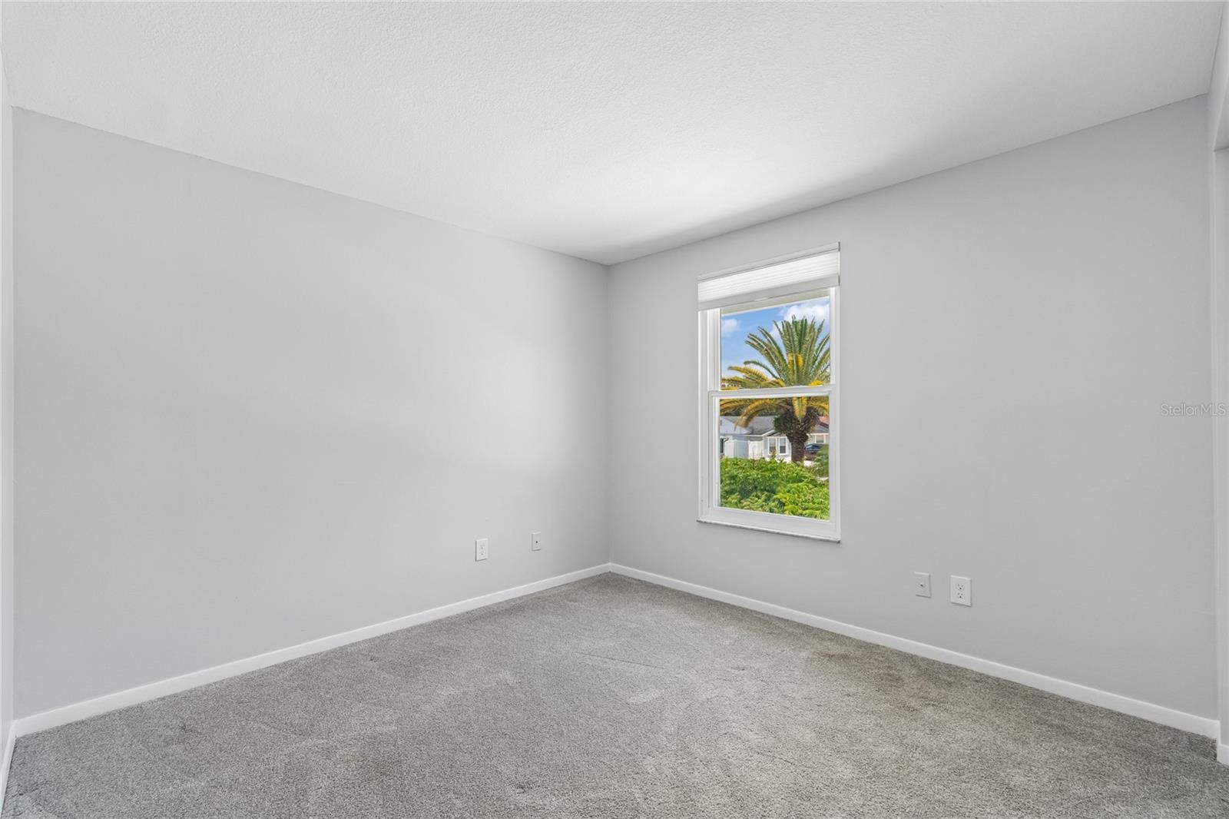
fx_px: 512
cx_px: 614
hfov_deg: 100.4
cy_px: 410
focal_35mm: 15
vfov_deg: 77.3
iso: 100
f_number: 7.1
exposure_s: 1/25
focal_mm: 10
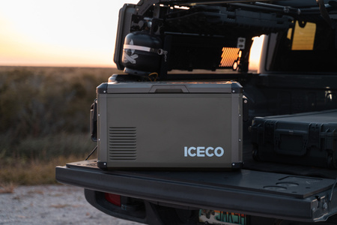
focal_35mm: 70
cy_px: 112
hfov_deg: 28.8
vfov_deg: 19.4
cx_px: 168
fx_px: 656
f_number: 2.8
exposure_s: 1/60
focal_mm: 69
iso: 800
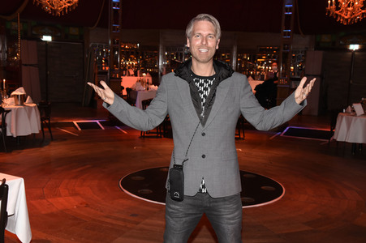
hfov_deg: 42.8
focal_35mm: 46
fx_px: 467
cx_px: 183
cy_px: 122
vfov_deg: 29.2
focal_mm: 46
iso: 2500
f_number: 6.3
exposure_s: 1/60
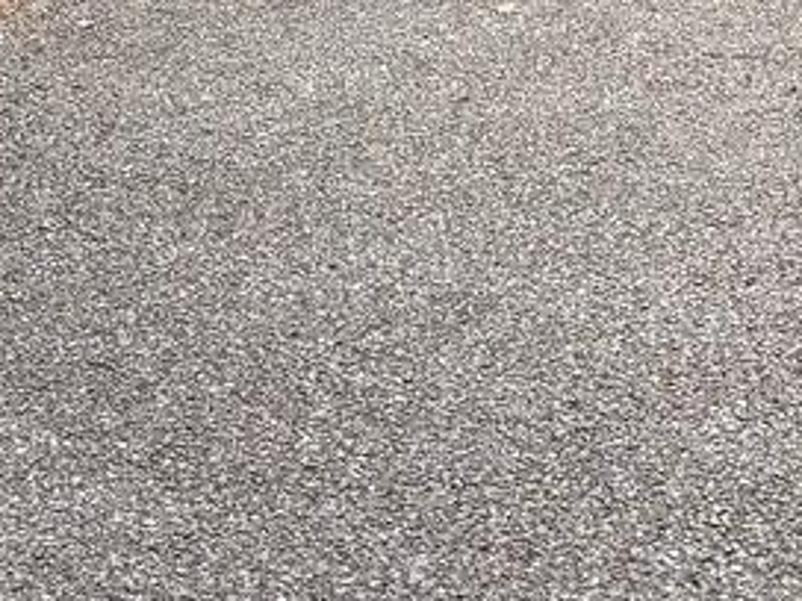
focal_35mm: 127
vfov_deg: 10.4
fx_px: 2942
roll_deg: +0.8
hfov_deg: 15.0
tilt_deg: -1.0
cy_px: -748
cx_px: -139
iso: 80
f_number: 1.78
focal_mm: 6.76
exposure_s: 1/559
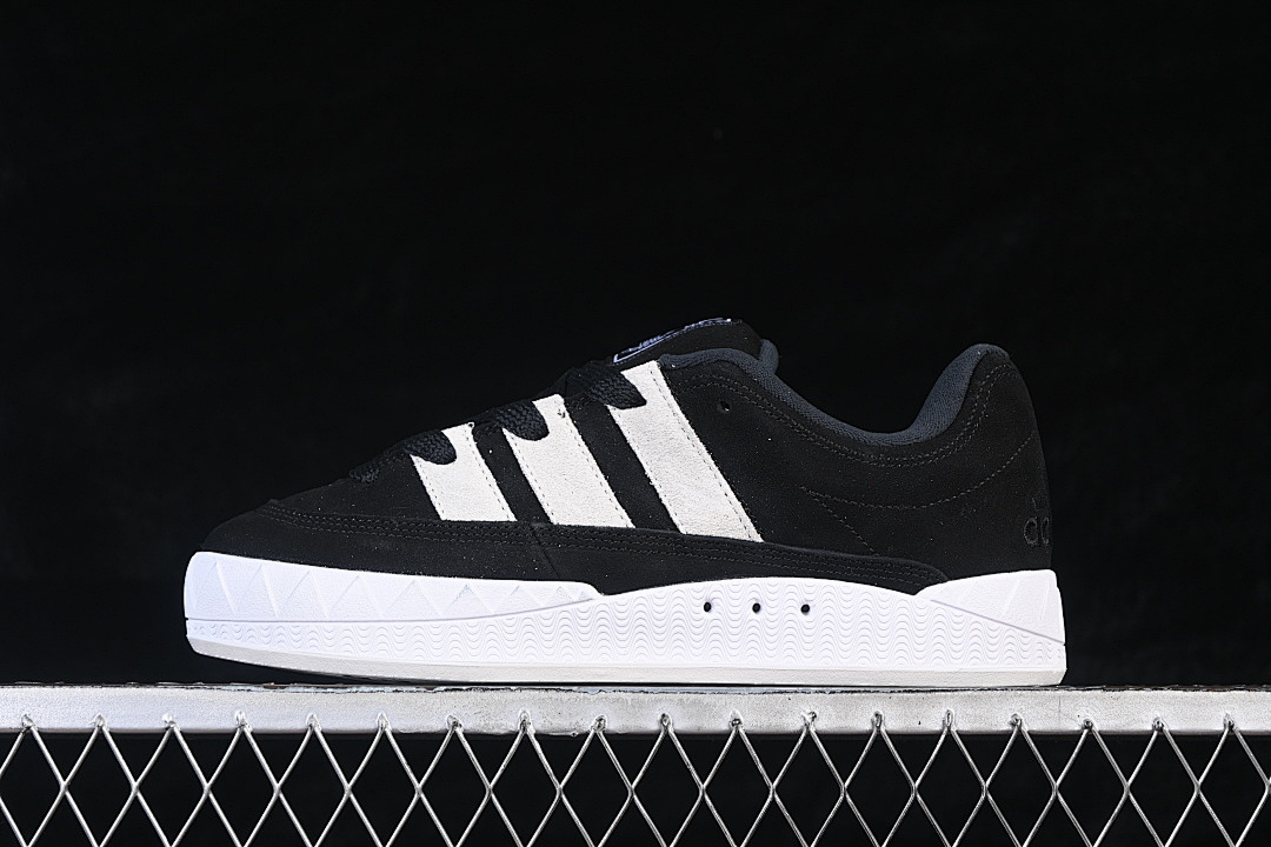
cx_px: 636
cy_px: 424
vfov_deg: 18.2
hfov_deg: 27.0
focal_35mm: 75
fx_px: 2648
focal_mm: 50
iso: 160
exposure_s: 1/60
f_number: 6.3
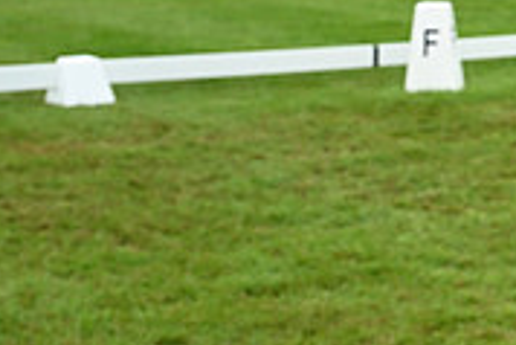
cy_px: 1
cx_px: 817
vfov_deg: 10.7
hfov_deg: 14.8
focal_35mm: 127
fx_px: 1822
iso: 1400
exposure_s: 1/1250
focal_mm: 39
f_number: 5
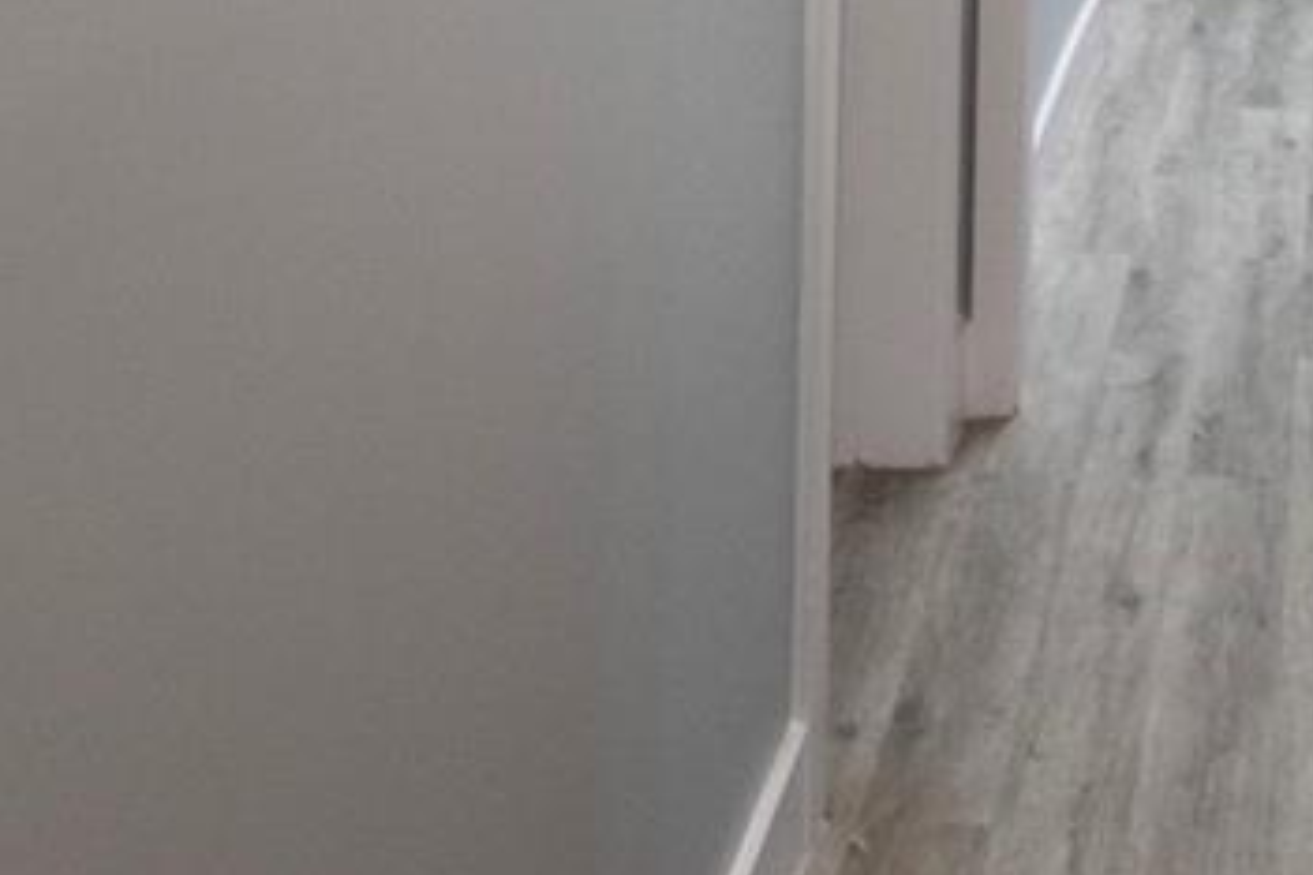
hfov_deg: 25.8
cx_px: 1253
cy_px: -684
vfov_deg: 15.6
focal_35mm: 75
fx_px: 2745
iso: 400
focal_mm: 11
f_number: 5
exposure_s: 1/100
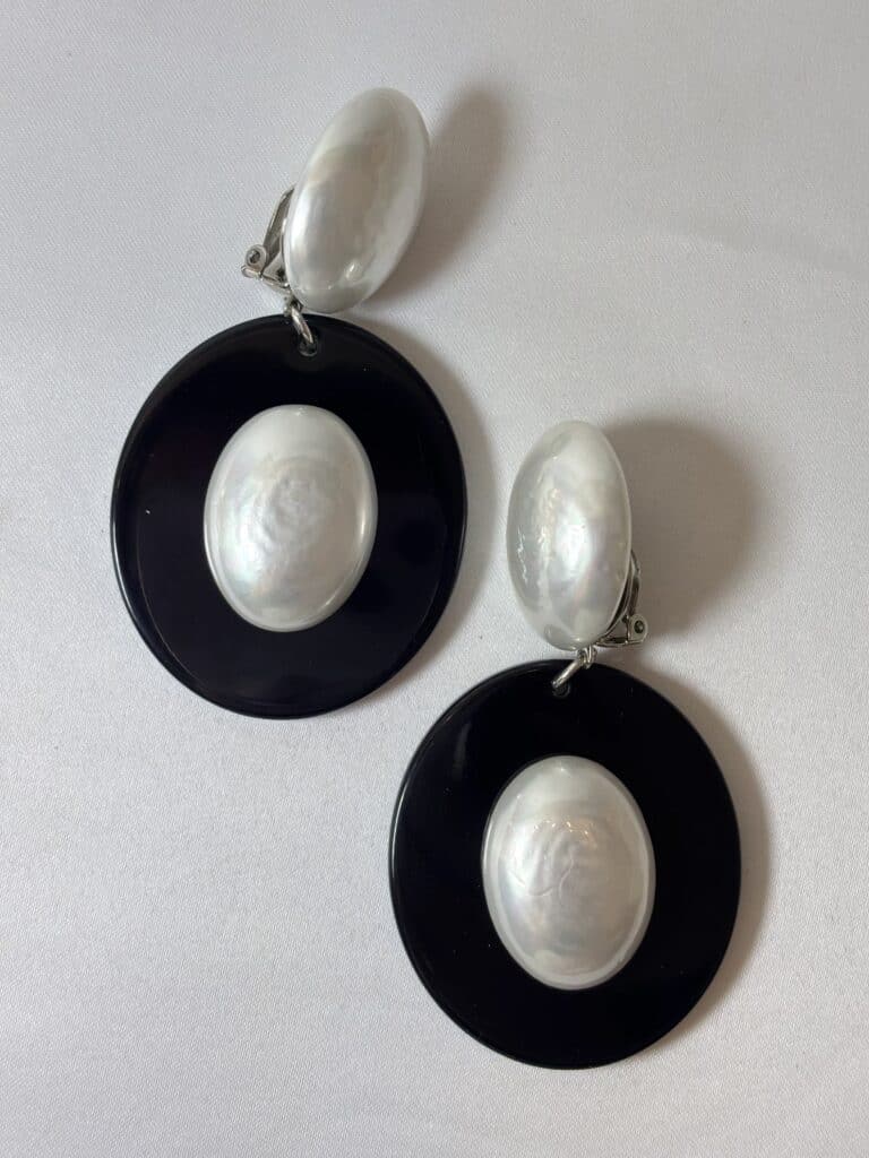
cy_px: 579
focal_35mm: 52
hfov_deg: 28.0
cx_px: 434
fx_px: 1741
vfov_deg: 36.8
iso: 25
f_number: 1.6
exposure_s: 1/134
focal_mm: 5.96
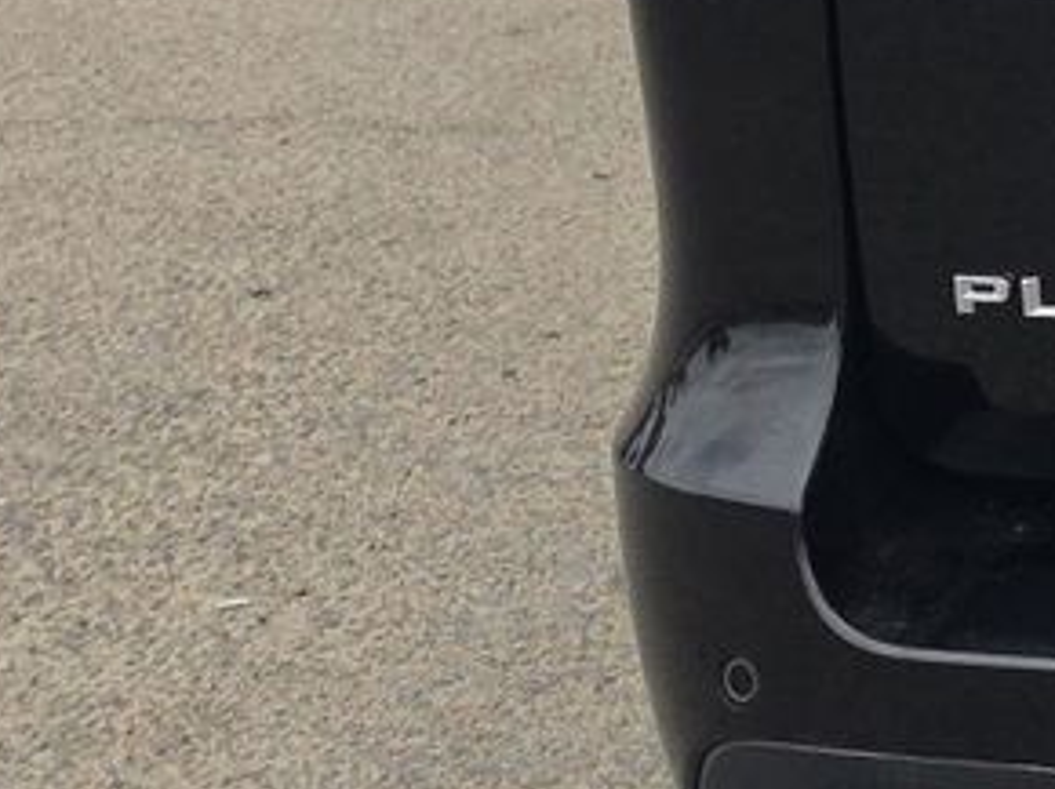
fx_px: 3867
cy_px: -665
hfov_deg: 12.4
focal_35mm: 127
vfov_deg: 10.9
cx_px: 2507
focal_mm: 6.5
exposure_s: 1/2192
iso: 63
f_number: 1.4
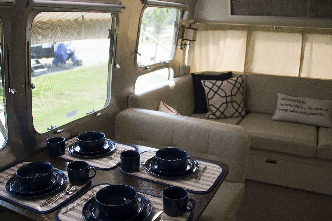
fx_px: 304
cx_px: 166
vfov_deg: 40.0
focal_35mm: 33
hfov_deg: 57.2
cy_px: 110
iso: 640
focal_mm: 28
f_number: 3.5
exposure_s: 1/160
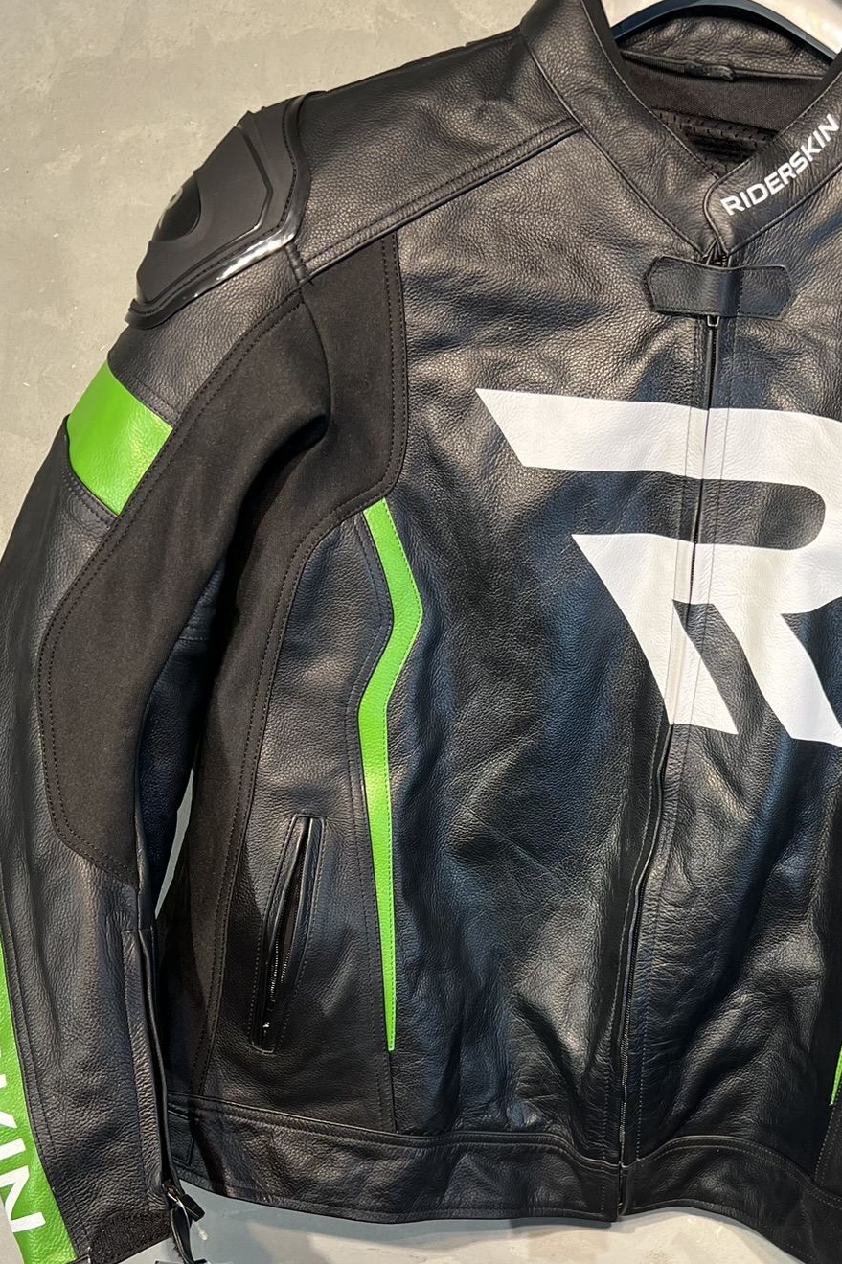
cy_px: 726
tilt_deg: -13.4
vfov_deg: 46.3
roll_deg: -3.1
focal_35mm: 42
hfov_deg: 31.2
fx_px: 1474
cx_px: 650
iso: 100
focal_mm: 5.7
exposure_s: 1/50
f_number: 1.5
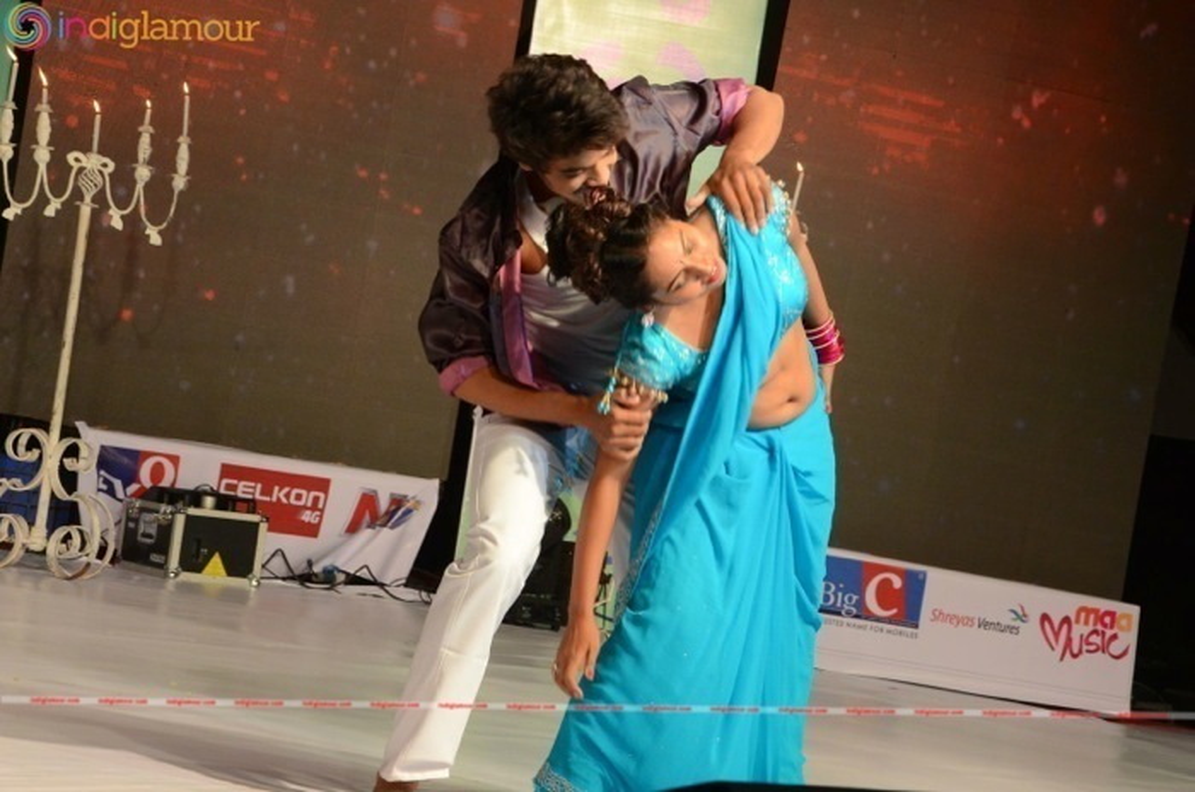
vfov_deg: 11.4
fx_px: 3976
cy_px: 396
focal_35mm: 120
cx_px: 598
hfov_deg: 17.1
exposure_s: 1/125
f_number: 7.1
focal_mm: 80
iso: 1600
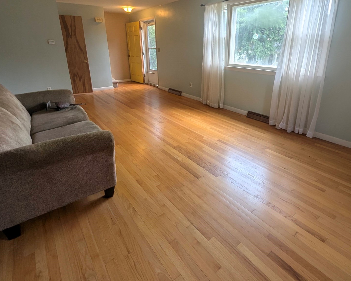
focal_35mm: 18
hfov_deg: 86.1
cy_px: 107
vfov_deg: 72.7
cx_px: 192
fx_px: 187
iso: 45
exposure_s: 1/73
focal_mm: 1.95
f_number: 2.2
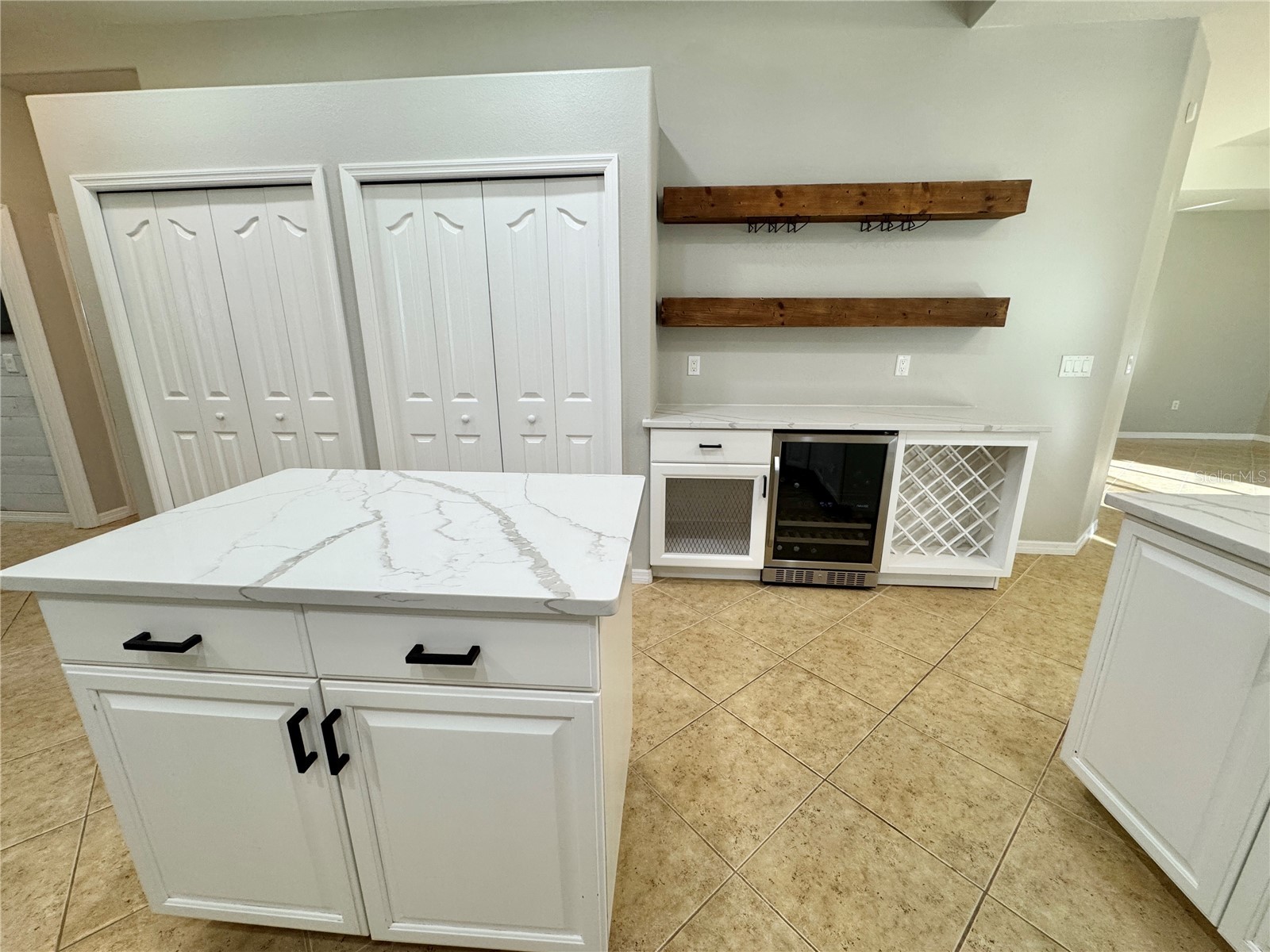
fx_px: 514
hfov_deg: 102.1
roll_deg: +0.1
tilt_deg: -16.4
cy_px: 476
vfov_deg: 85.7
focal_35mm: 14
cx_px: 635
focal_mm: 2.22
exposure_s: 1/120
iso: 160
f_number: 2.2
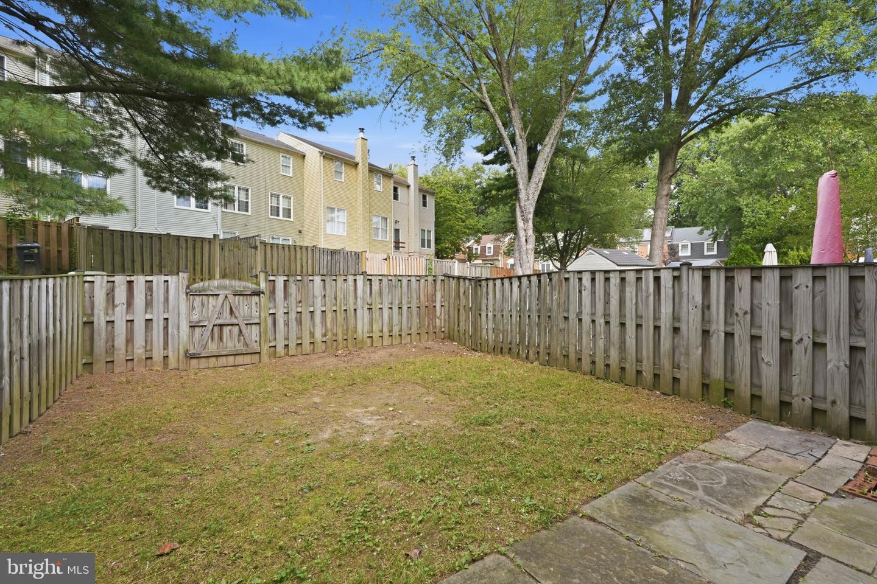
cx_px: 438
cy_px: 292
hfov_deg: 96.7
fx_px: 390
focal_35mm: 16
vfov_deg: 73.7
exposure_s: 1/60
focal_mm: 16
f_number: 8
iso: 200
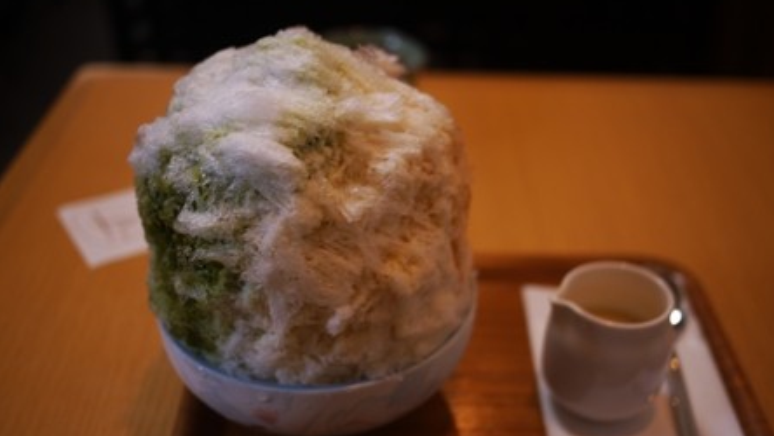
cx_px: 389
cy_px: 270
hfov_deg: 46.4
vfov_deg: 27.0
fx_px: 903
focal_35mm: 44
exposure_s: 1/30
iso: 100
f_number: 1.7
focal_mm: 20
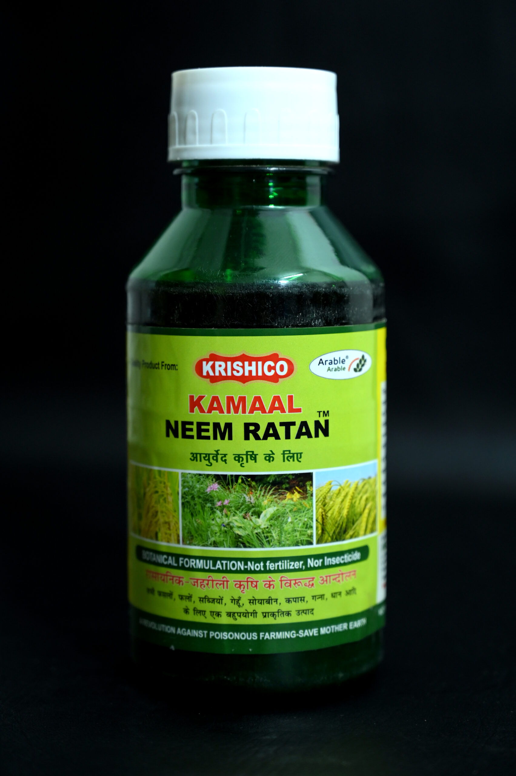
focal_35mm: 70
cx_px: 258
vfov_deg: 28.9
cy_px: 388
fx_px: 1507
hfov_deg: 19.4
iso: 1600
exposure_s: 1/100
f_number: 4
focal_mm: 70
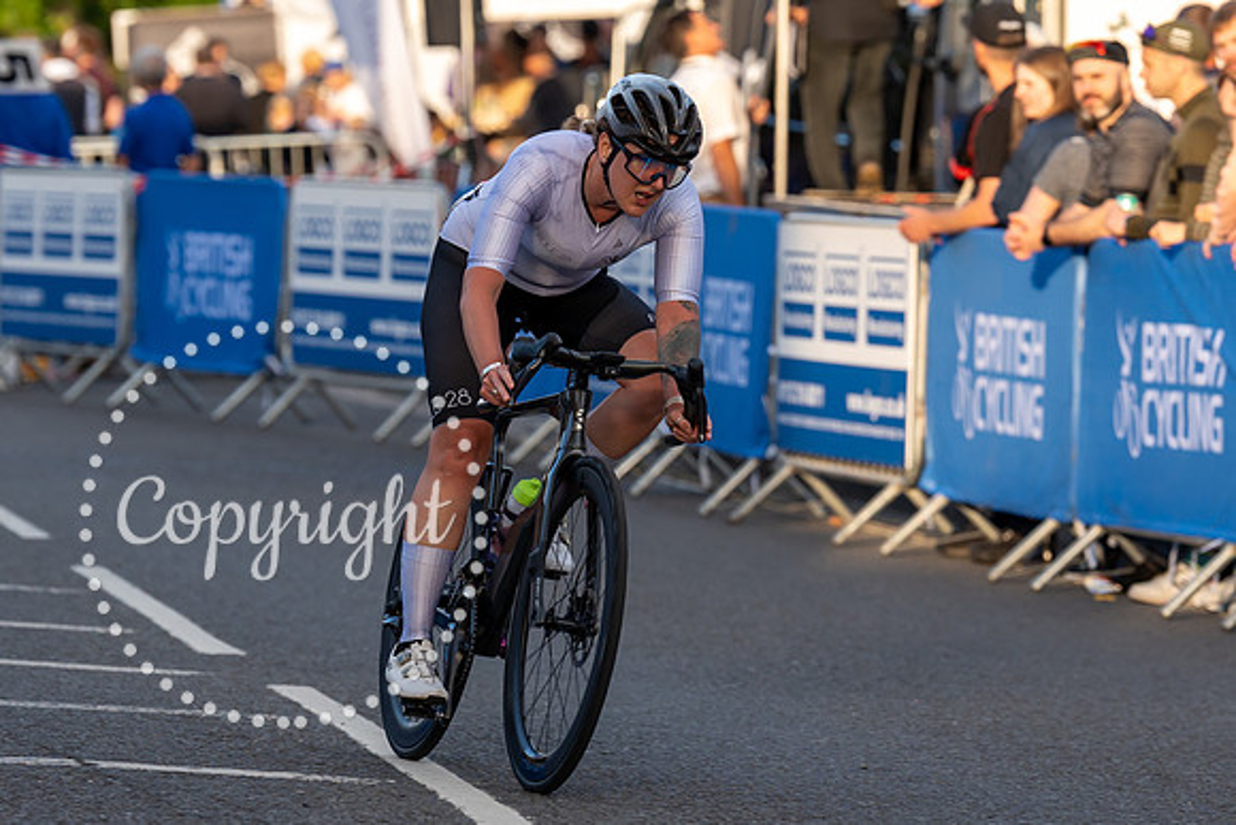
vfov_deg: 5.0
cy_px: 253
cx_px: 738
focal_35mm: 274
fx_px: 9407
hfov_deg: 7.5
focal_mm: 155
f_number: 3.5
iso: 320
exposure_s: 1/800
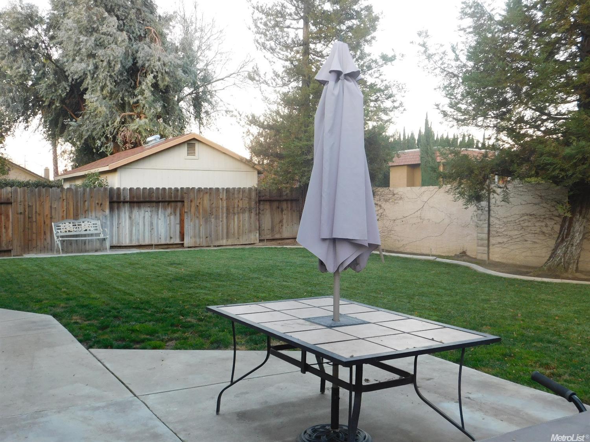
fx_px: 613
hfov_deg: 51.4
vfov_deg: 39.6
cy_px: 221
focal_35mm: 36
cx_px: 295
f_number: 3.5
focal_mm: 6.3
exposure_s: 1/30
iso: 200
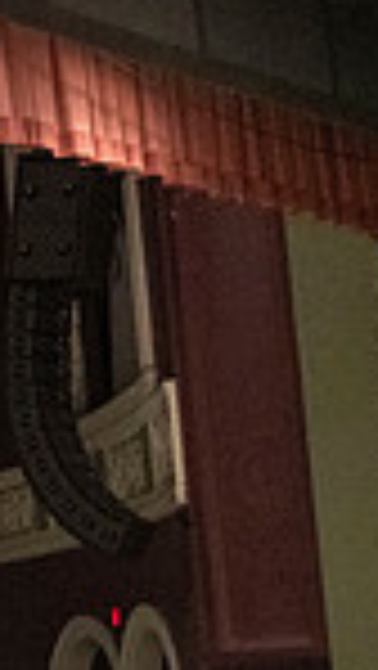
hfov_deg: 9.7
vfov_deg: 21.5
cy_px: 519
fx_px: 1743
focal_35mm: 98
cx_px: -738
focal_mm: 24
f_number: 4
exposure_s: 1/200
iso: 6400
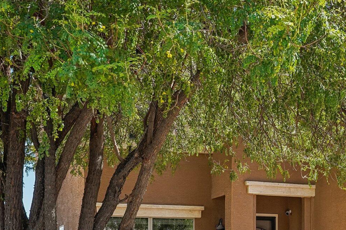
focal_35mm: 73
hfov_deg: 26.7
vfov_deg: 18.5
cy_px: 187
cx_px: 314
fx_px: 701
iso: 400
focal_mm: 35
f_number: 8
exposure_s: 1/250
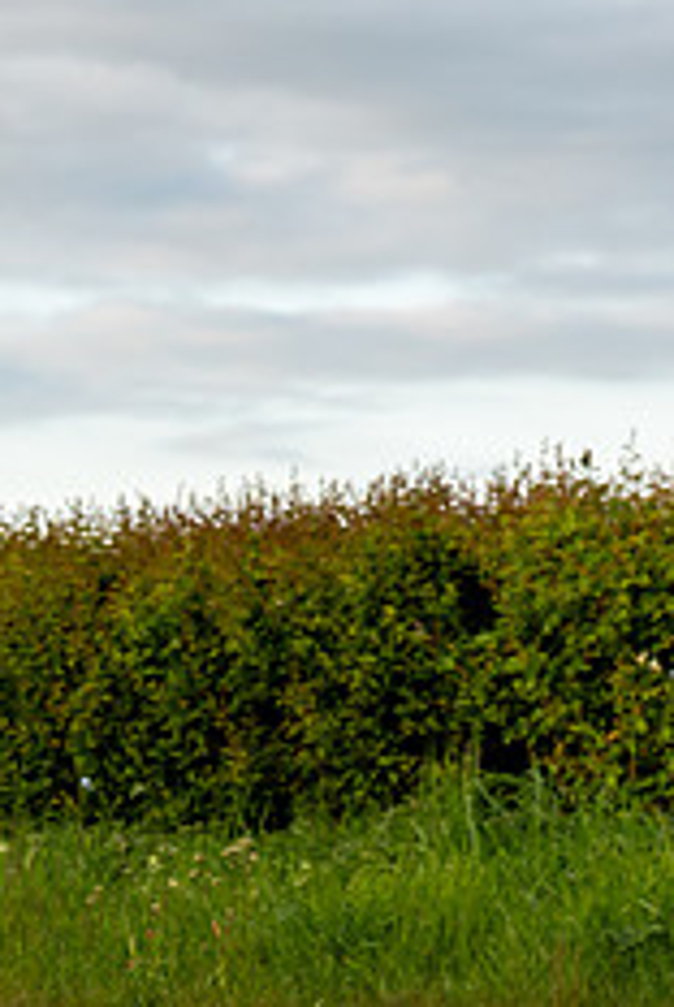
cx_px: -341
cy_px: 720
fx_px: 4872
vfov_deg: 11.8
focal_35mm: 174
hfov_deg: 7.8
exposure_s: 1/1000
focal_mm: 70
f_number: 4
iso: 400
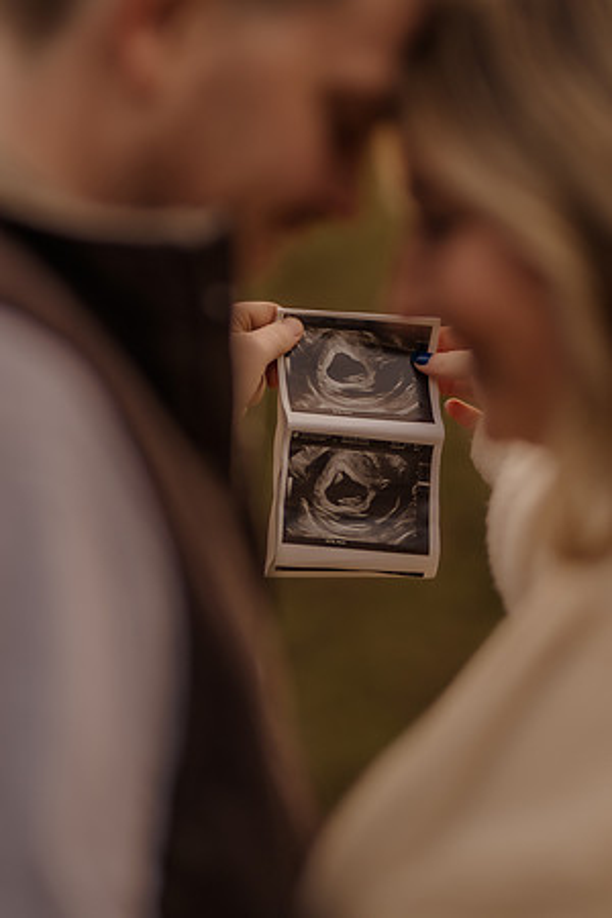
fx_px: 3238
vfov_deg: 16.1
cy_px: 459
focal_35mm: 127
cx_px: 306
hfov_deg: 10.8
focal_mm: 85
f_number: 1.4
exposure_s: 1/1250
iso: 320
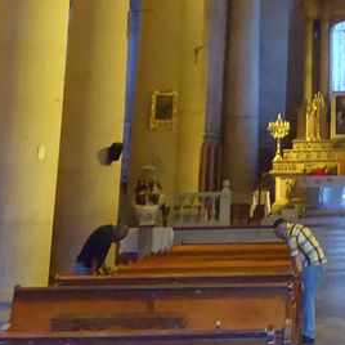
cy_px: -516
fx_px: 1488
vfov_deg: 10.9
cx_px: 430
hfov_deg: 12.8
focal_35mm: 132
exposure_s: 1/30
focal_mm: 4.3
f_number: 3.3
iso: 400
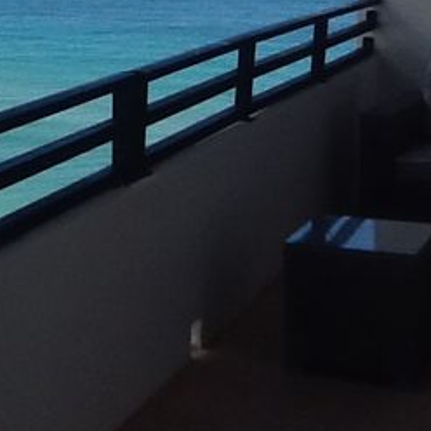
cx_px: -33
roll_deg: +1.3
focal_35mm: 94
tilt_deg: -12.1
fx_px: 1324
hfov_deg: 17.9
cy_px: 92
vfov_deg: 18.3
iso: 40
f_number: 2.4
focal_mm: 2.03
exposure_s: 1/1029
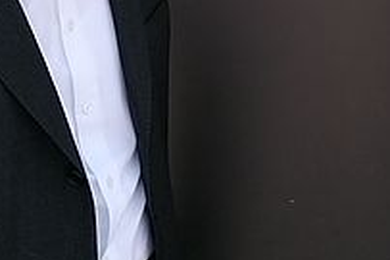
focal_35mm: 90
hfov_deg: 22.2
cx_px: 334
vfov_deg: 14.4
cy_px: -91
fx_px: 974
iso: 100
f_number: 1.8
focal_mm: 4.75
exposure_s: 1/900
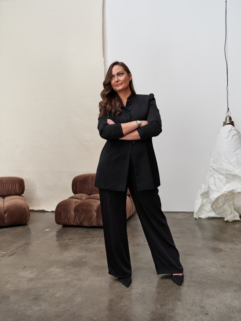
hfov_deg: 44.2
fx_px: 297
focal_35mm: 32
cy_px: 160
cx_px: 120
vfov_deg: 56.8
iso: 200
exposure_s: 1/160
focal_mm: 40.3
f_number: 4.5
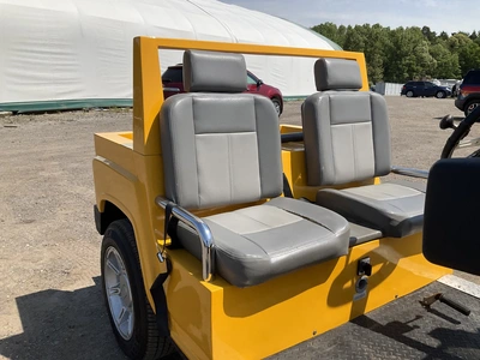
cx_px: 240
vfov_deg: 48.2
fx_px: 402
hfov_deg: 61.7
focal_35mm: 29
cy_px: 180
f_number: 1.8
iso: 25
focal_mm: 3
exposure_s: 1/2667
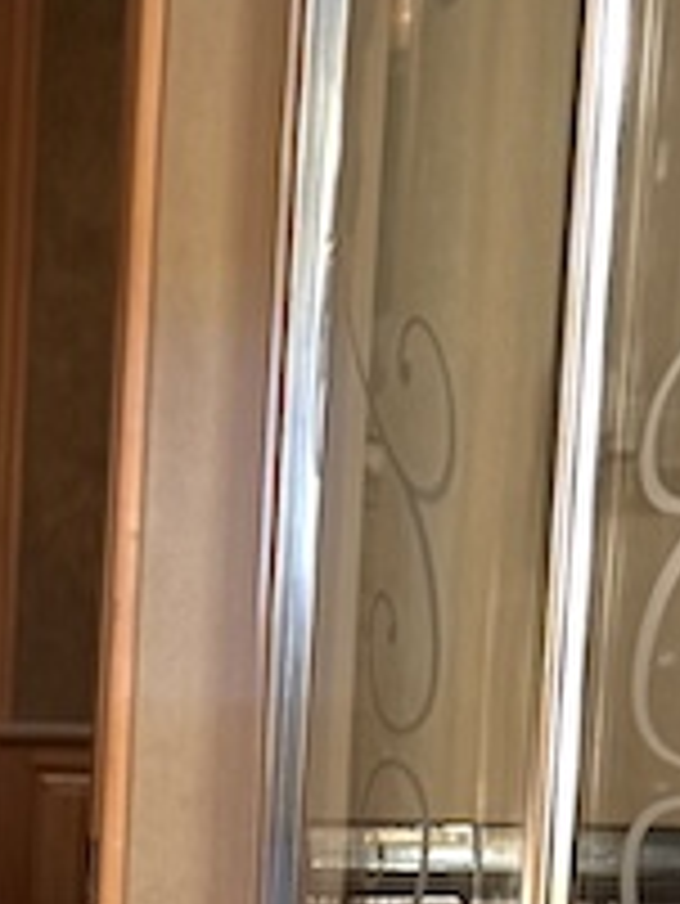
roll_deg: -1.6
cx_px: -558
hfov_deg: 8.9
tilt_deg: -9.4
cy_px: 888
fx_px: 4160
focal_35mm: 159
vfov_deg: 12.3
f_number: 1.78
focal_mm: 6.76
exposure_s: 1/60
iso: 200
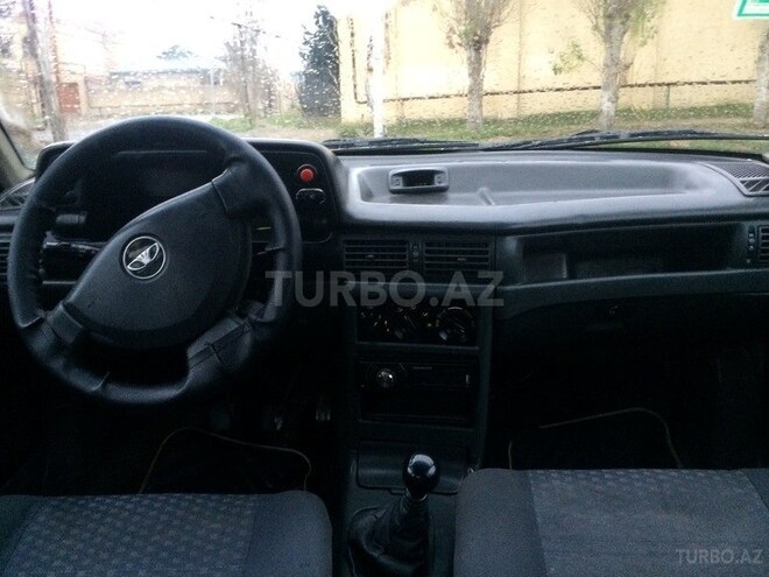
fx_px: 644
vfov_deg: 48.2
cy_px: 288
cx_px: 384
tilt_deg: -11.9
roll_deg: +0.8
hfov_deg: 61.7
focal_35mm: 29
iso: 250
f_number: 2.2
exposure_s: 1/17
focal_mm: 4.15
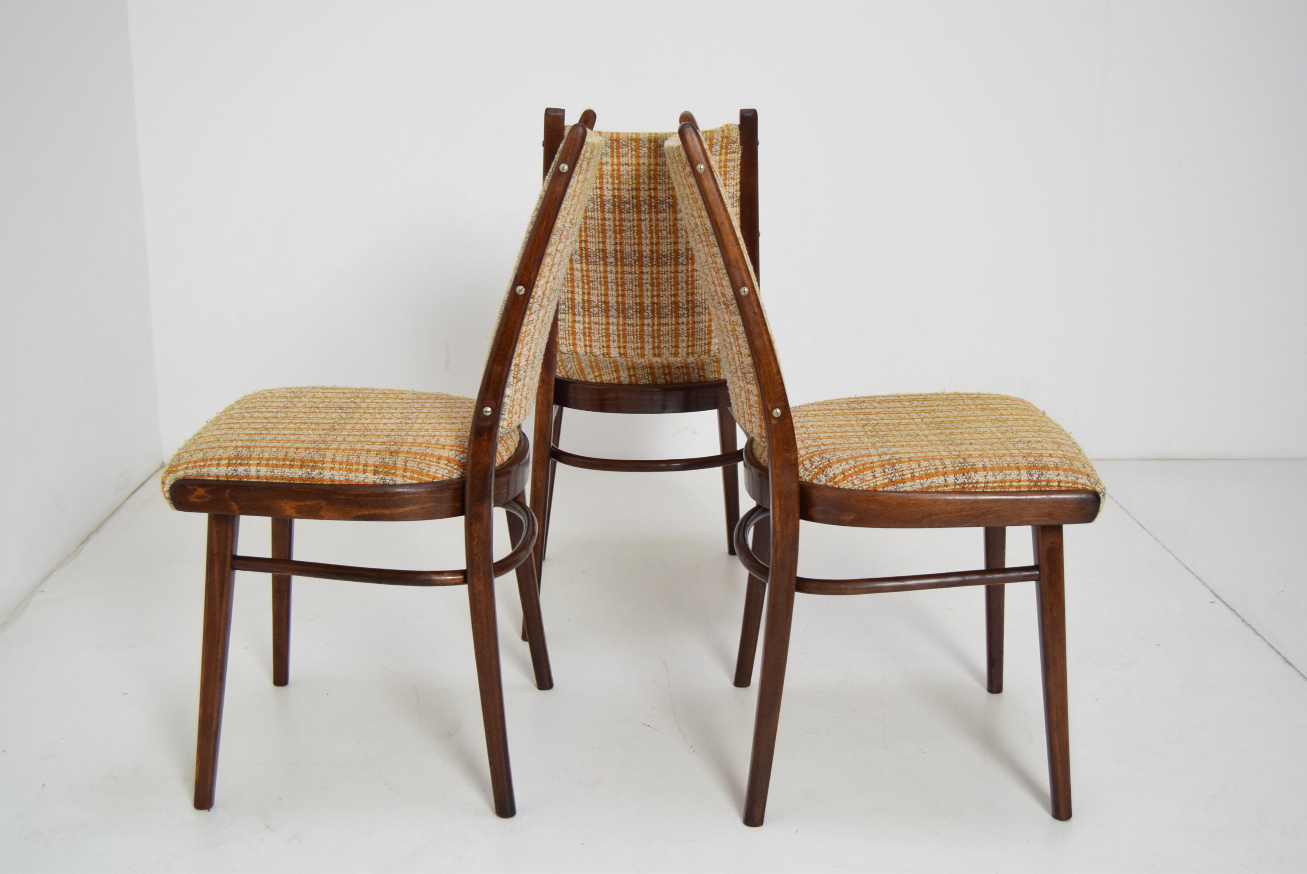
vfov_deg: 34.3
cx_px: 654
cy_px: 437
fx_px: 1417
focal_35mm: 39
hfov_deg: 49.5
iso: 1600
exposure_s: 1/100
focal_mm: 26
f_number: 5
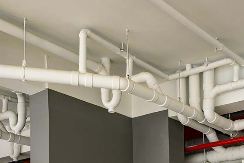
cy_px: 84
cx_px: 136
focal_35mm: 59
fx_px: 399
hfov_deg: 34.0
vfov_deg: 23.0
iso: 500
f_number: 5.6
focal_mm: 34.5
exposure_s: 1/200
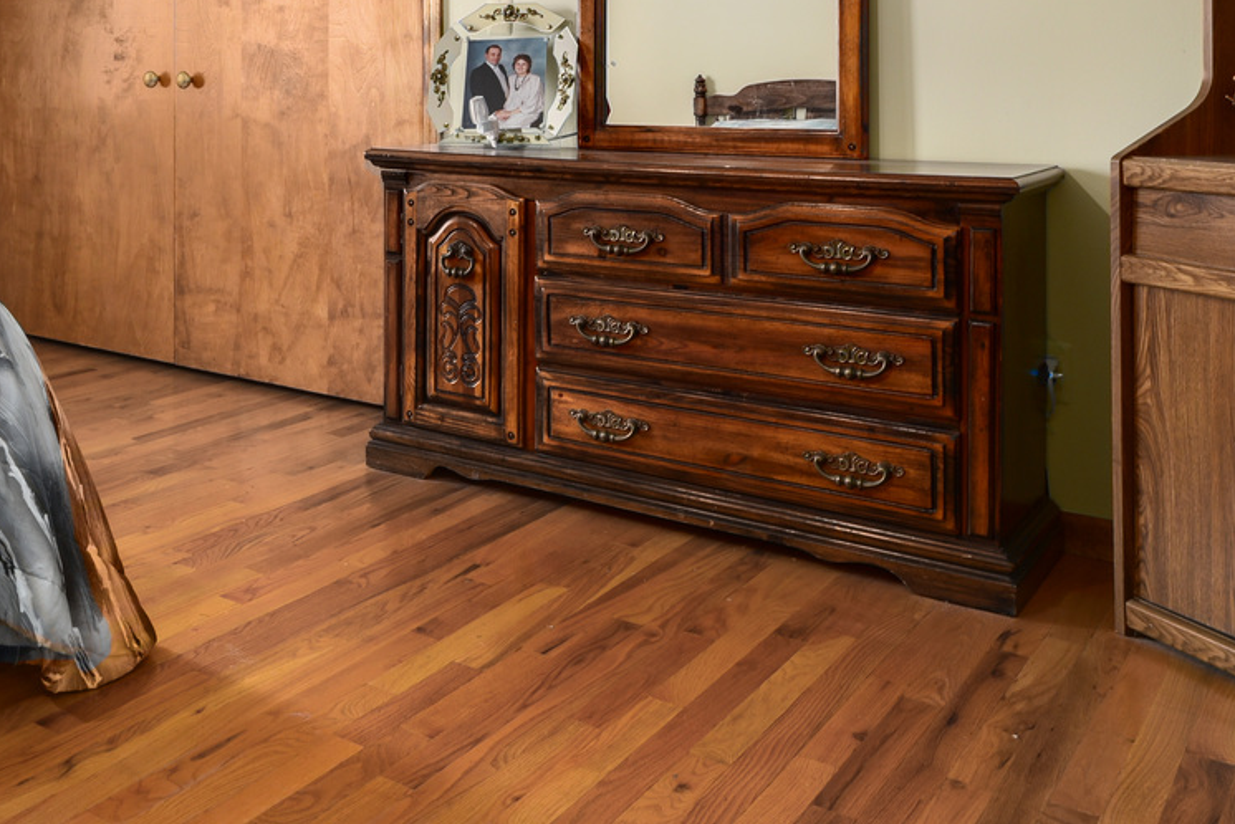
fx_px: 1407
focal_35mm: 41
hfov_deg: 42.8
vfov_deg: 30.9
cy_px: 56
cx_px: 91
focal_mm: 17
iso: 400
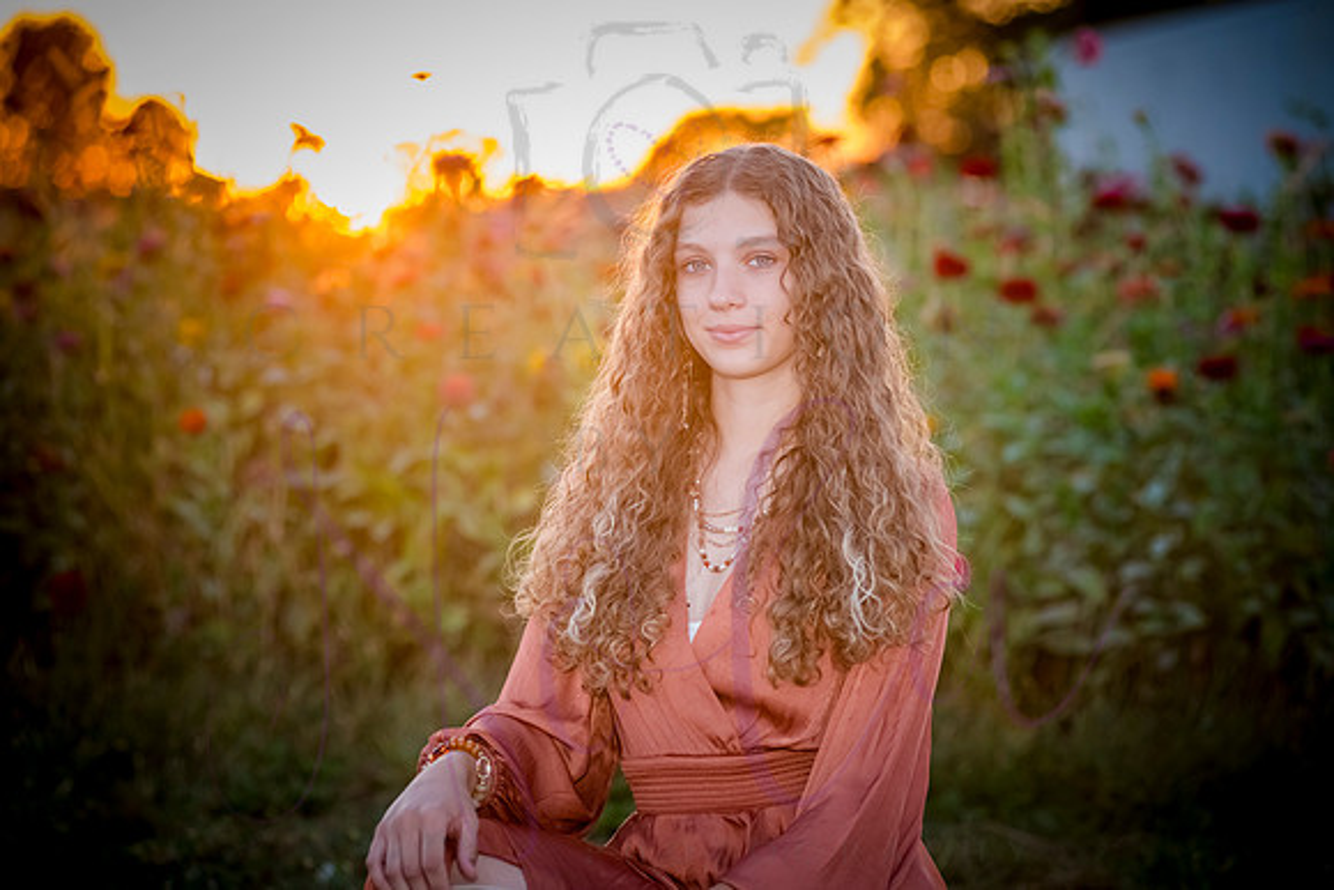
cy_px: 445
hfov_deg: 17.1
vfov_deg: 11.4
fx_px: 4447
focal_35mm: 120
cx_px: 667
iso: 1250
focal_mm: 120
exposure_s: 1/500
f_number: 4
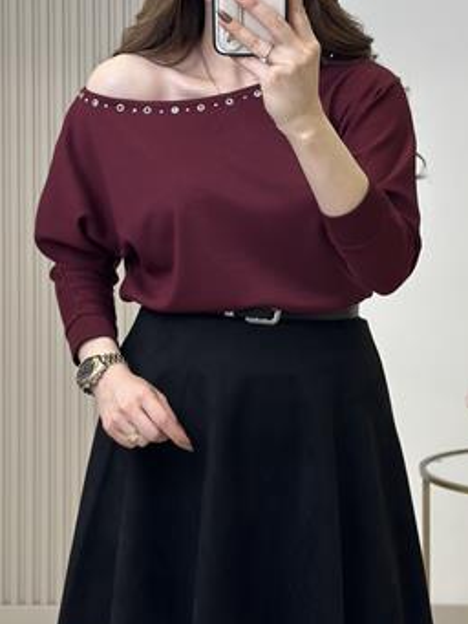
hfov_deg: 19.6
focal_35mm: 75
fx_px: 1351
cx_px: 245
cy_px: 252
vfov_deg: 25.9
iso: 80
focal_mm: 6.86
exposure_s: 1/234
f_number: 1.78
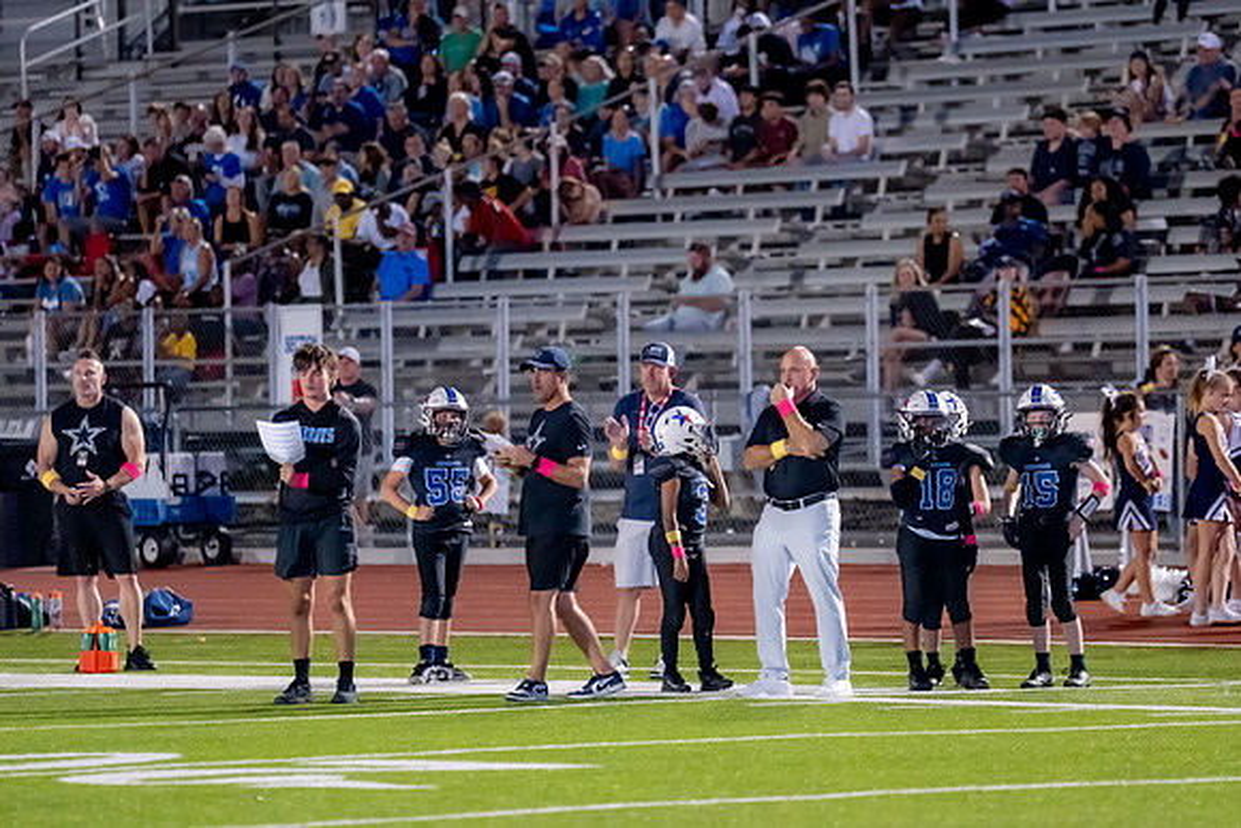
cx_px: 730
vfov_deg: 5.3
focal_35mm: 258
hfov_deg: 8.0
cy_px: 395
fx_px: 8879
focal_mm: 176
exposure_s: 1/1000
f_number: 2.8
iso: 3200
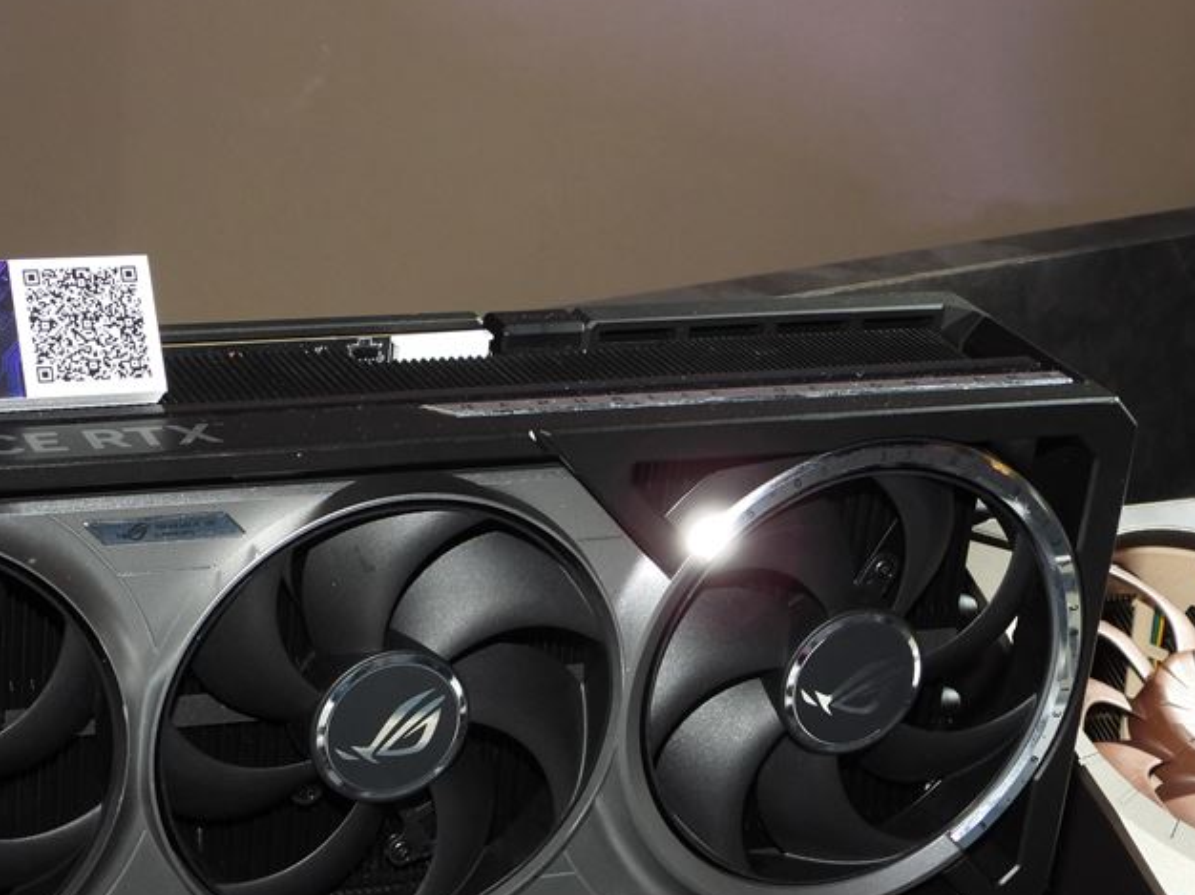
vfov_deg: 16.3
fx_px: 3106
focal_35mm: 90
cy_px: 677
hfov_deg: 21.7
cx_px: 361
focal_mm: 9.8
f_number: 3.5
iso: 200
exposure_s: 1/30
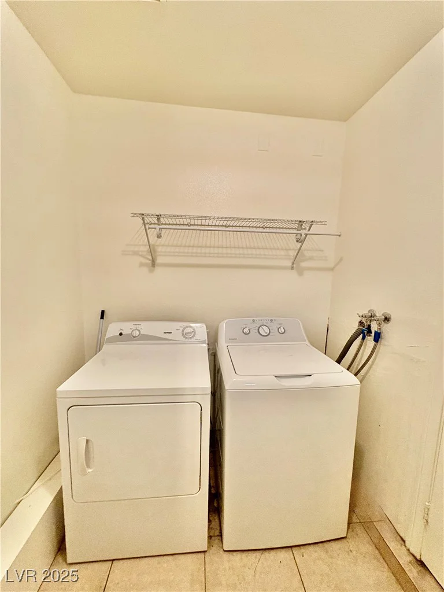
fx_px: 239
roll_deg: -0.8
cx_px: 222
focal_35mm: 14
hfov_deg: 85.7
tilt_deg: -5.4
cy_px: 296
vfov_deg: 102.1
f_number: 2.2
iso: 500
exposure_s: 1/60
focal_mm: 2.22
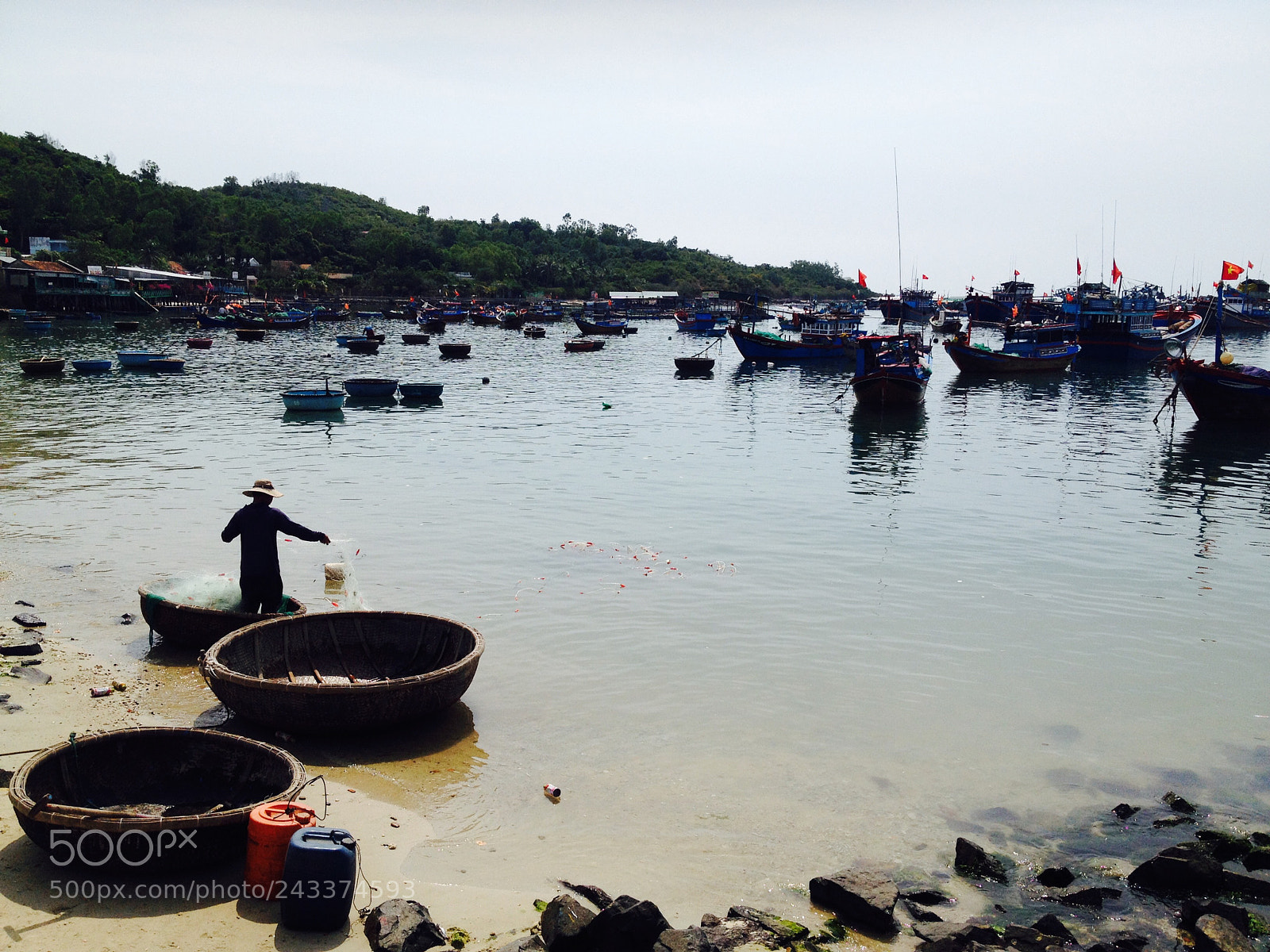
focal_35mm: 35
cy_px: 476
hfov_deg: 52.6
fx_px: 1284
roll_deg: -1.6
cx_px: 635
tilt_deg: -9.7
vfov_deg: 40.7
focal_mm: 4.28
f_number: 2.4
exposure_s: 1/3460
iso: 50
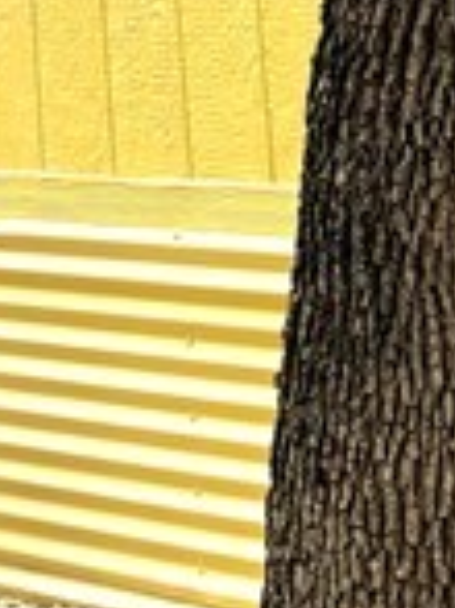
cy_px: -443
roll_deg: +0.6
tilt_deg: +8.8
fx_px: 2931
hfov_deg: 8.1
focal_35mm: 167
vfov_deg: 11.1
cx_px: -654
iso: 100
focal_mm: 6.76
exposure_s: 1/2370
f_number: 1.78
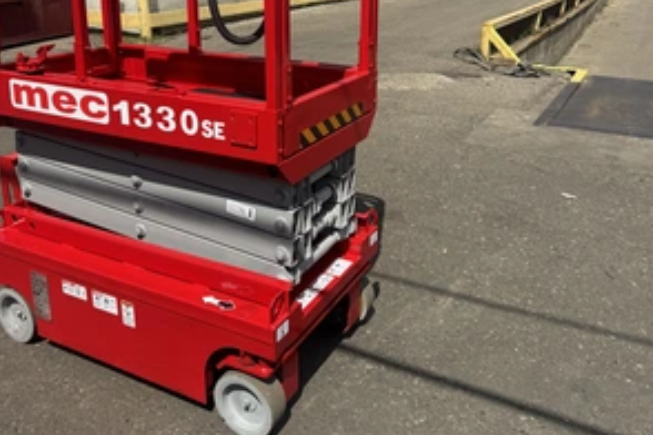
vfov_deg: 37.7
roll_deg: +1.2
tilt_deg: -12.3
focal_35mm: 34
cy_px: 98
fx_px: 617
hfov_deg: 55.8
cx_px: 324
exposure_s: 1/6410
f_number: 1.78
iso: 80
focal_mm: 6.76
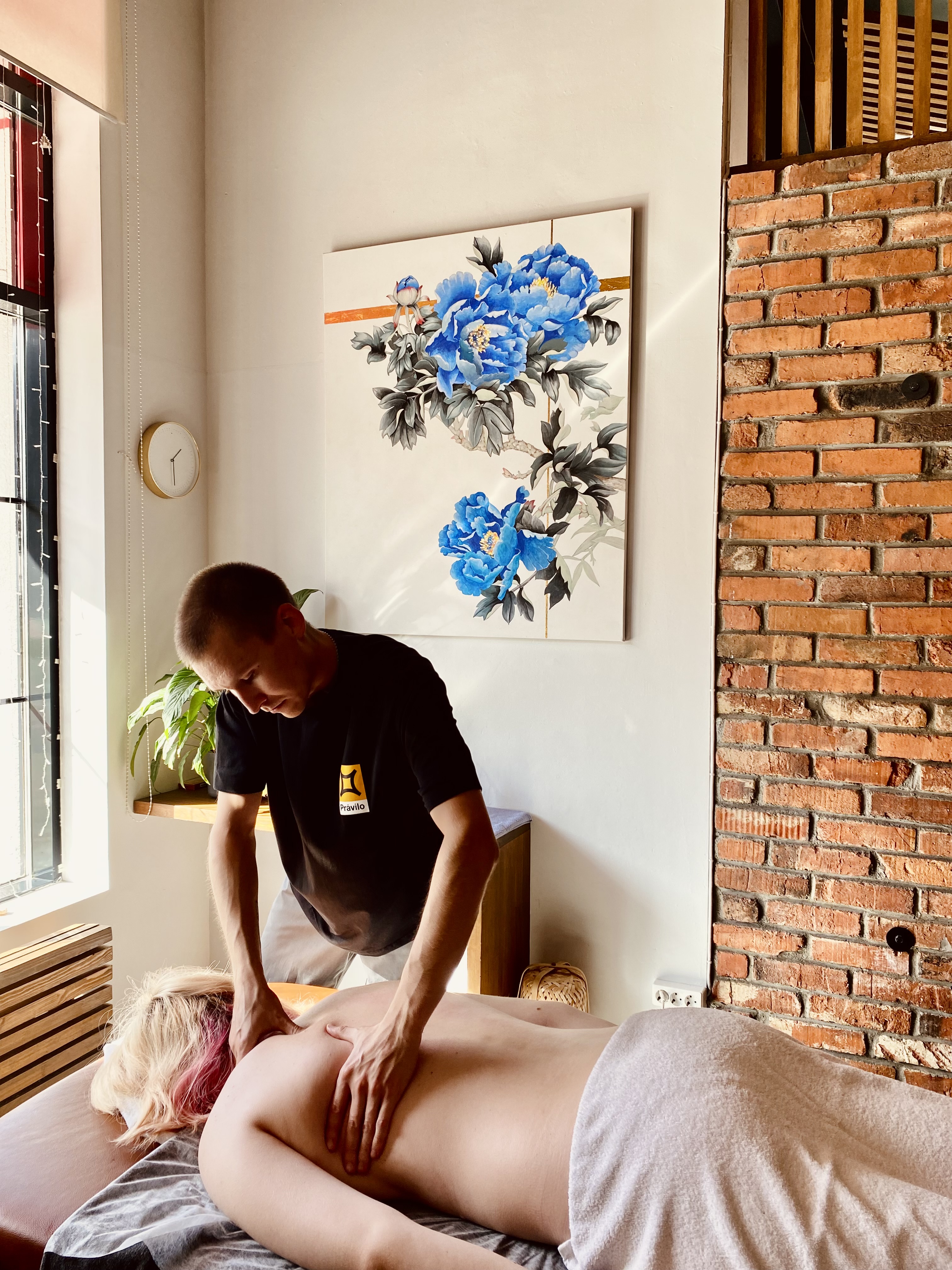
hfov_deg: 53.1
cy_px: 635
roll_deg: -1.4
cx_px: 476
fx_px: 953
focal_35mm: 26
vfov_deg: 67.3
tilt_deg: -1.1
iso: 40
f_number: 1.8
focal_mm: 4.25
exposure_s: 1/121
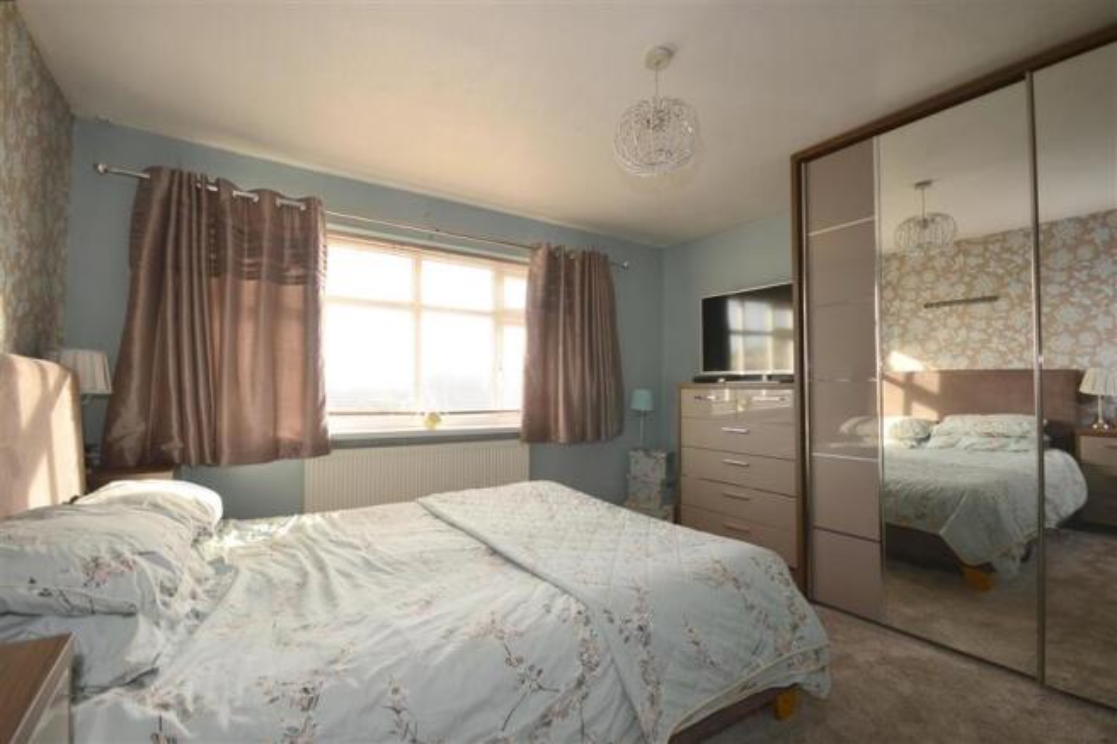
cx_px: 558
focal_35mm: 15
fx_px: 465
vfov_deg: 77.3
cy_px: 372
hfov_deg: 100.4
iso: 200
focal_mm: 10
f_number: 5
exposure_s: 1/30
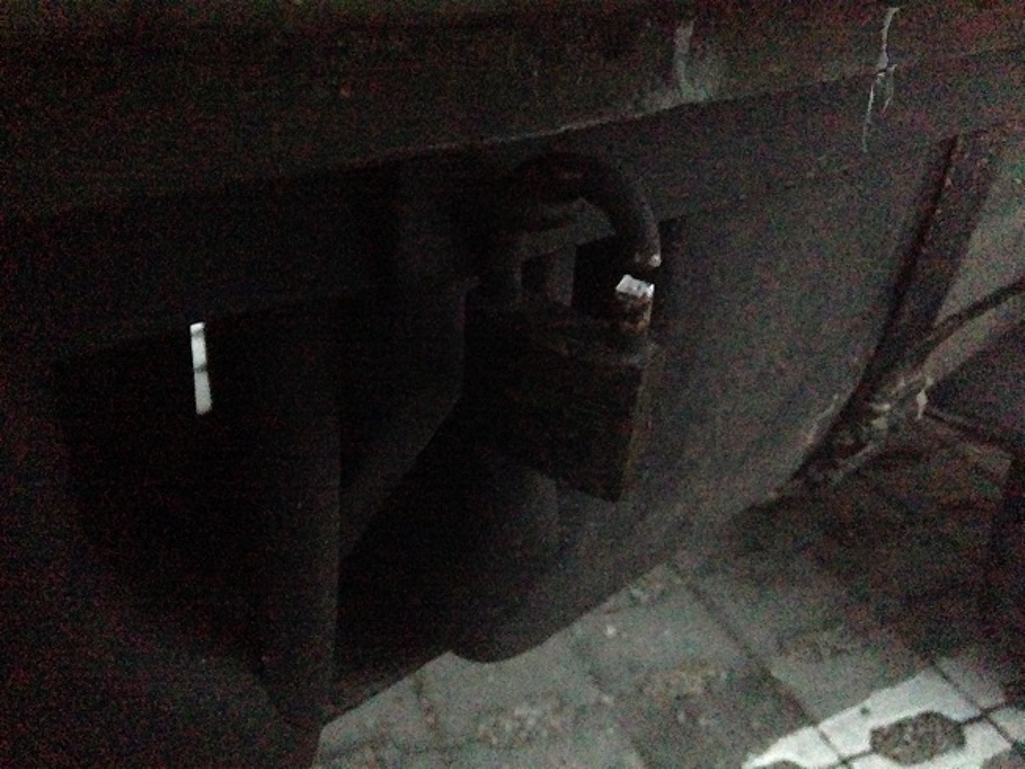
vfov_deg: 43.0
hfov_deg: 55.3
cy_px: 384
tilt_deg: -27.7
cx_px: 512
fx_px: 977
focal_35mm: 33
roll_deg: -0.6
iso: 3200
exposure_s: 1/15
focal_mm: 4.12
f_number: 2.4
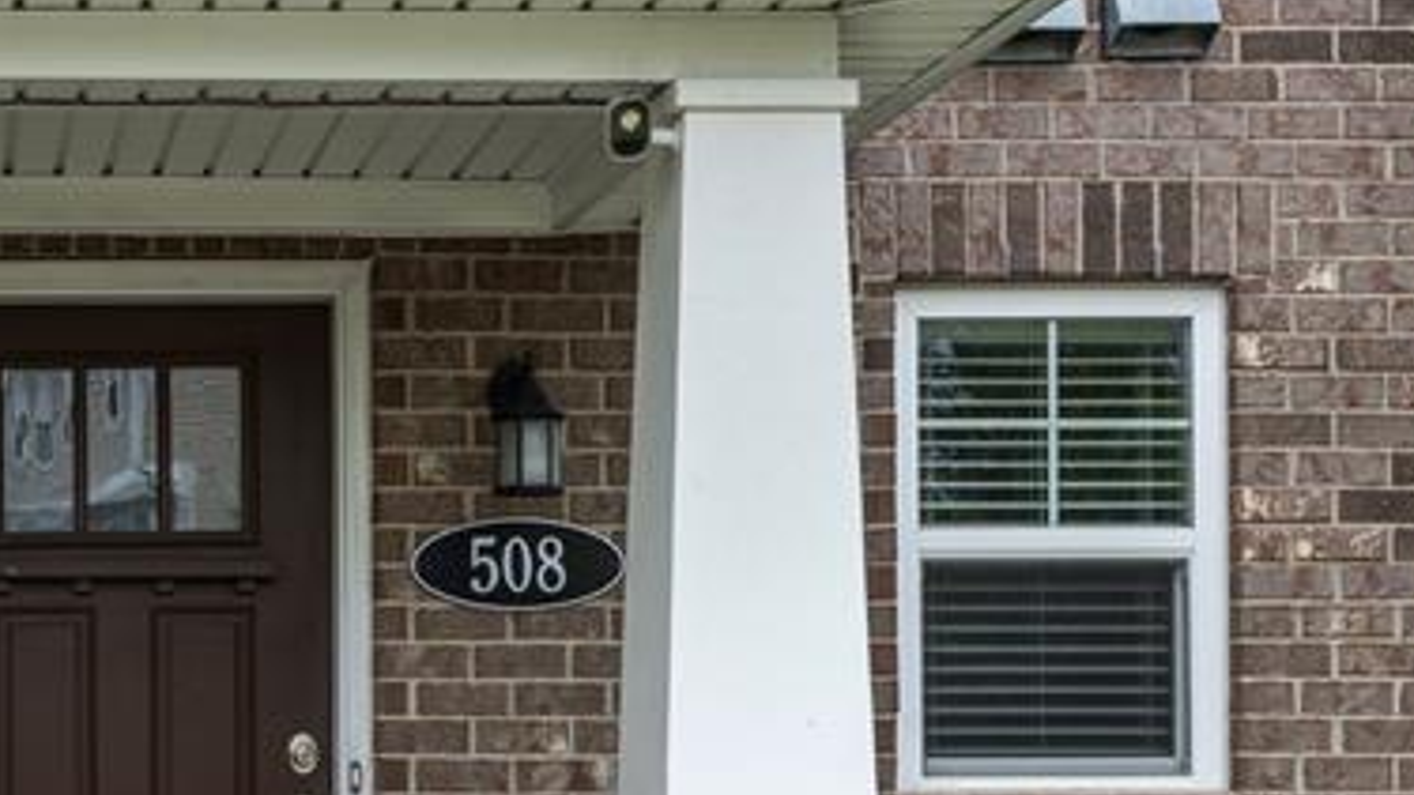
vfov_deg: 14.9
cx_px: -98
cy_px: 791
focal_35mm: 80
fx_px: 3000
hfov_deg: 24.9
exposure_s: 1/60
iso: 100
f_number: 8
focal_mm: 28
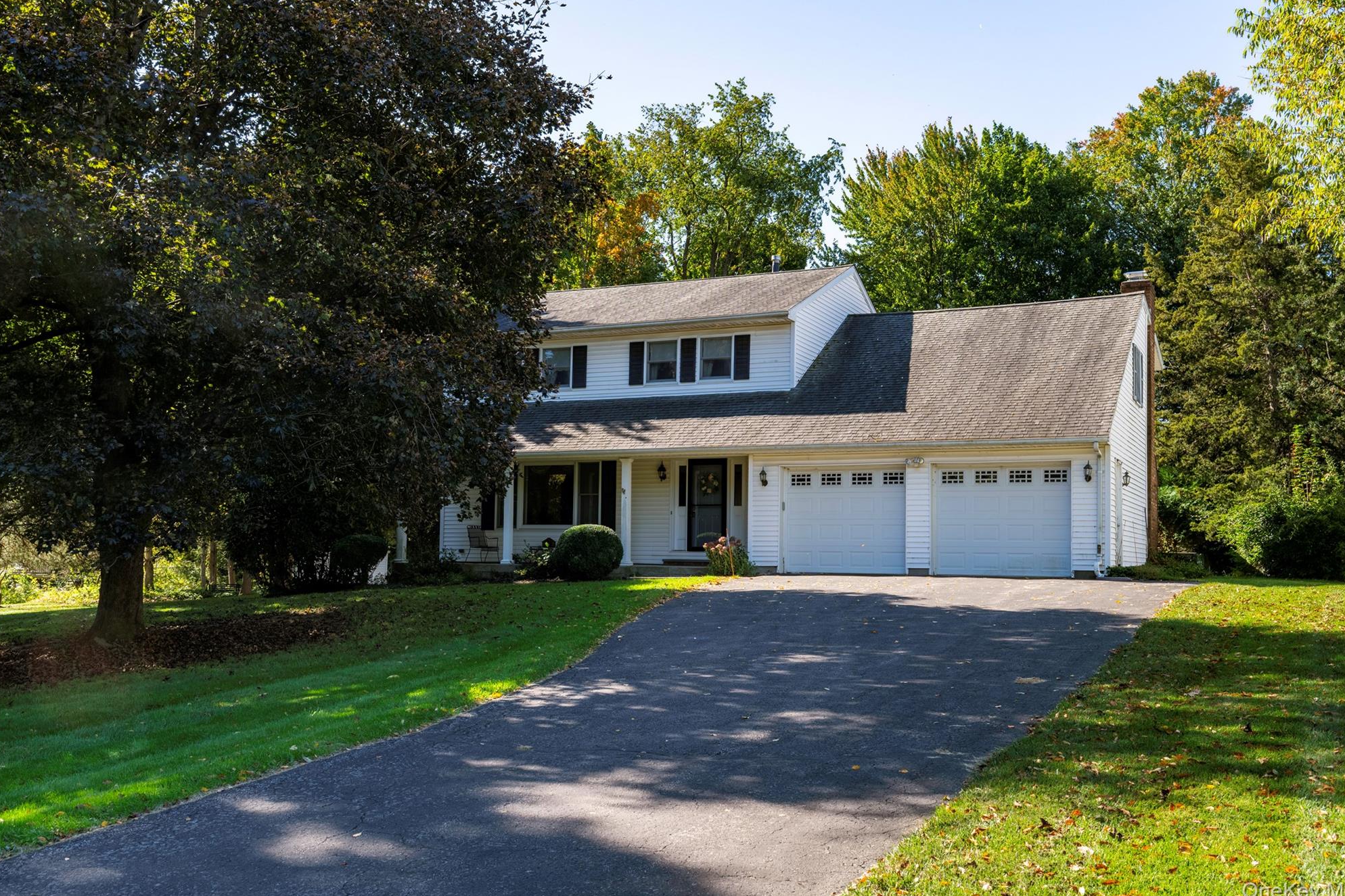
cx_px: 687
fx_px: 1289
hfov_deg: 55.1
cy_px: 445
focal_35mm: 35
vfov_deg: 38.3
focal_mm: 33.5
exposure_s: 1/400
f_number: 8
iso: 320
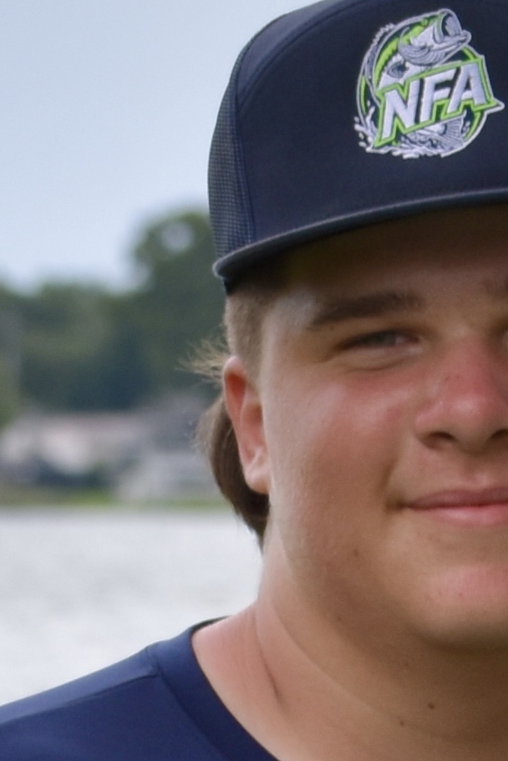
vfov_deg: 2.6
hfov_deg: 1.7
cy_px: 1566
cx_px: 1332
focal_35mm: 790
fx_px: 16708
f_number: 8
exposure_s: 1/250
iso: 180
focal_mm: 80
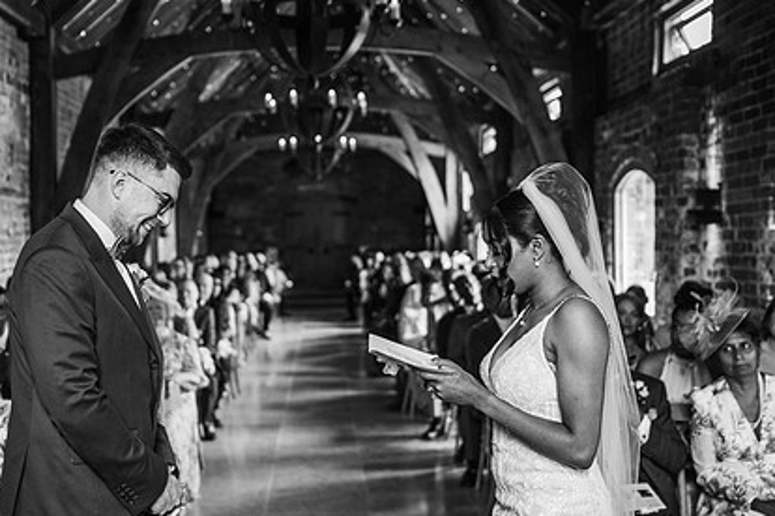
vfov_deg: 27.5
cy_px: 236
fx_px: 1055
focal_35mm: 49
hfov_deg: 40.2
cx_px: 329
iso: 720
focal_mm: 35
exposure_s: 1/200
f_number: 2
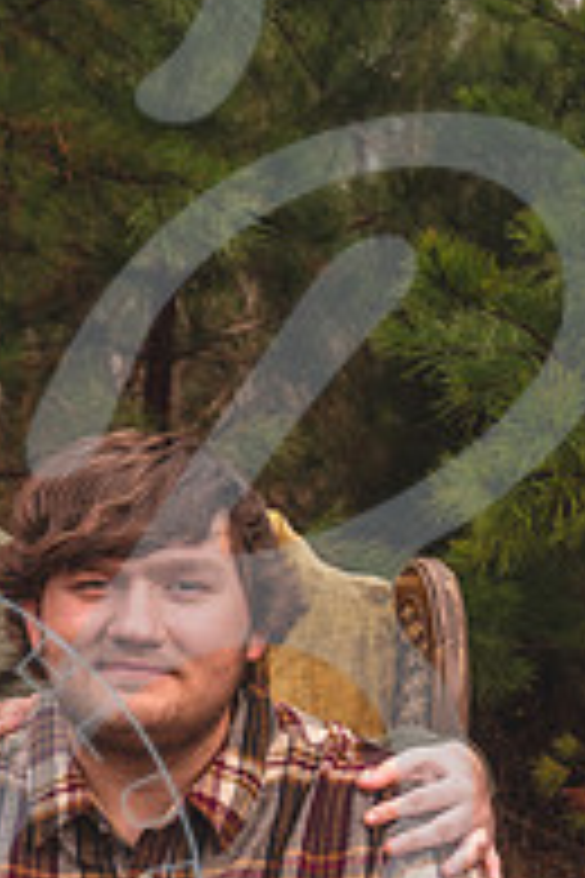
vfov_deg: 18.3
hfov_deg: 12.2
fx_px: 2705
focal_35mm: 111
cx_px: -4
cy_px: 617
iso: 200
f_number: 5.6
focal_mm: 48
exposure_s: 1/160
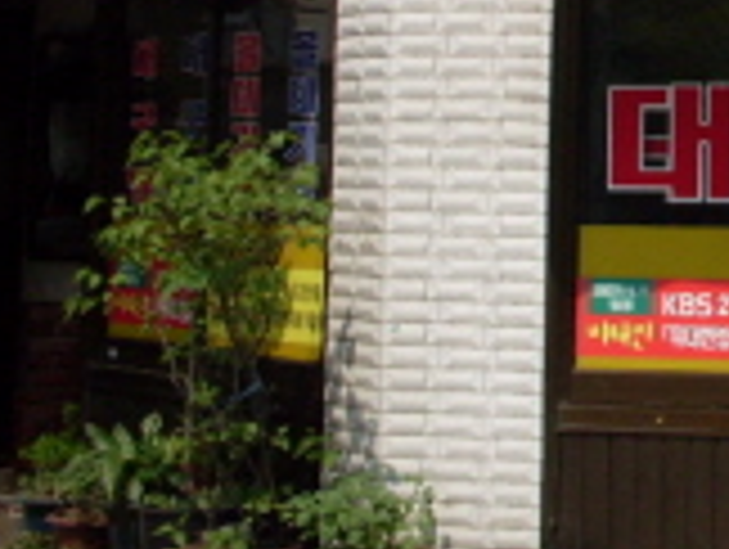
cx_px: 1080
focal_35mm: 117
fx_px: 2468
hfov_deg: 15.5
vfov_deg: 12.5
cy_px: -52
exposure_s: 1/250
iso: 80
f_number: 8.4
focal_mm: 6.3
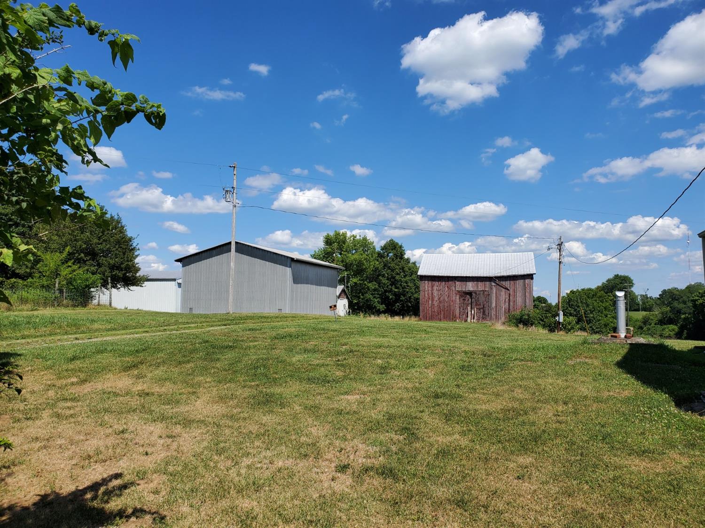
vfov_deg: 53.0
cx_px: 352
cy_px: 264
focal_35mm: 26
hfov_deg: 67.3
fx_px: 529
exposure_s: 1/2198
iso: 50
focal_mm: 4.3
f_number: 2.4
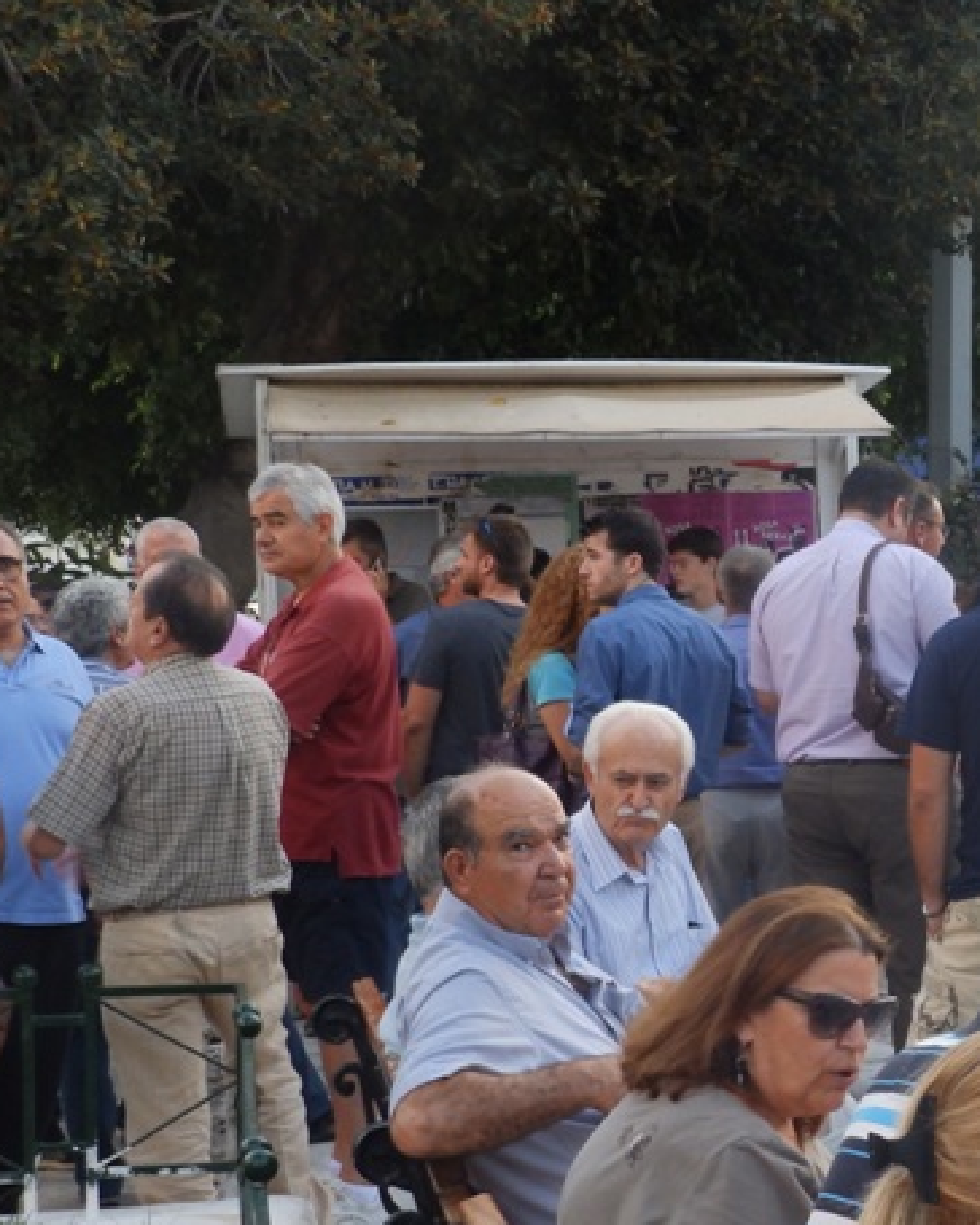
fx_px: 2864
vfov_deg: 24.0
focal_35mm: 79
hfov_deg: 18.9
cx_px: 977
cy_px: 805
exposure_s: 1/50
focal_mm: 8.2
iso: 160
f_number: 4.2
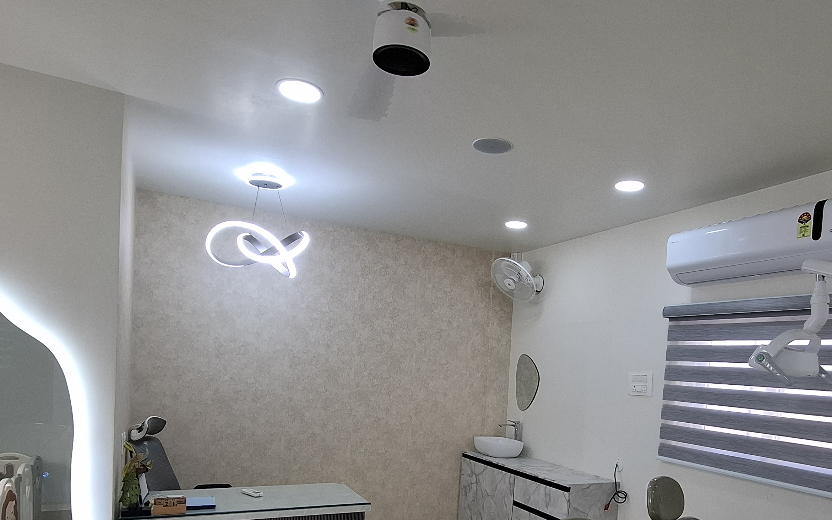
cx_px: 472
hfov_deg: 74.4
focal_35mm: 24
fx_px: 544
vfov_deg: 48.8
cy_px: 399
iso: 40
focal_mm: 1.74
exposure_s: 1/50
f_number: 2.2
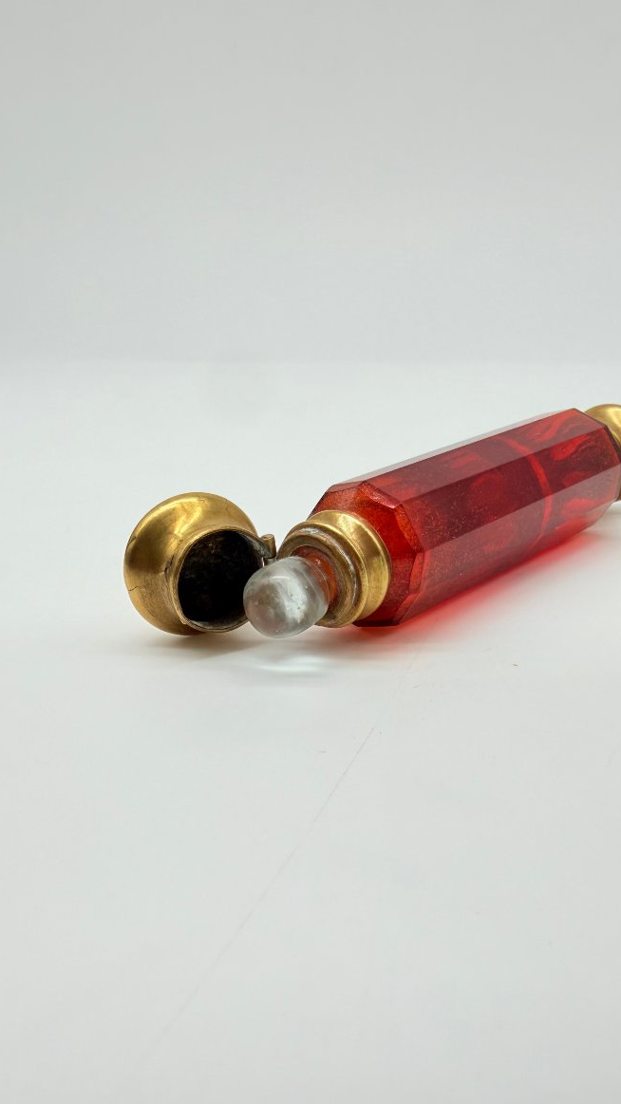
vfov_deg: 69.9
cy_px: 547
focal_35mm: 27
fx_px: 790
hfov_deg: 42.7
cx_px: 377
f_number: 2.2
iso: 40
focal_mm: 2.22
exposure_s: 1/507
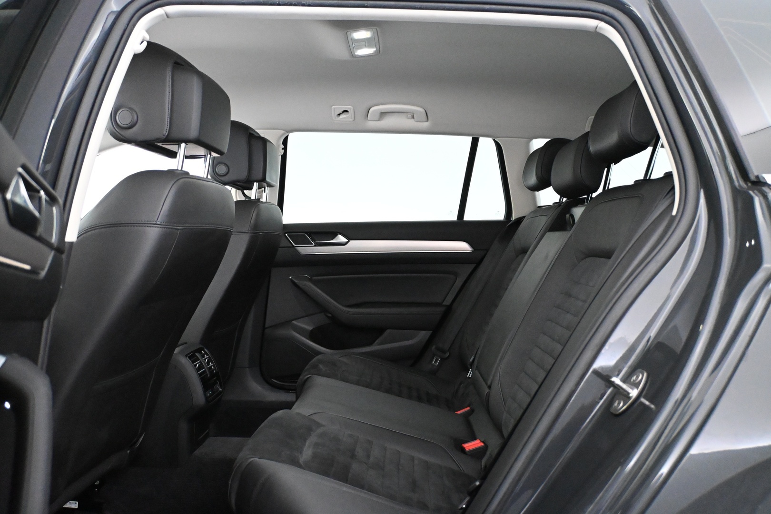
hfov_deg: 60.7
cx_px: 386
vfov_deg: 42.6
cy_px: 257
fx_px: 659
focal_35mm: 31
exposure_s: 1/60
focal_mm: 20.5
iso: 9000
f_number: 3.8
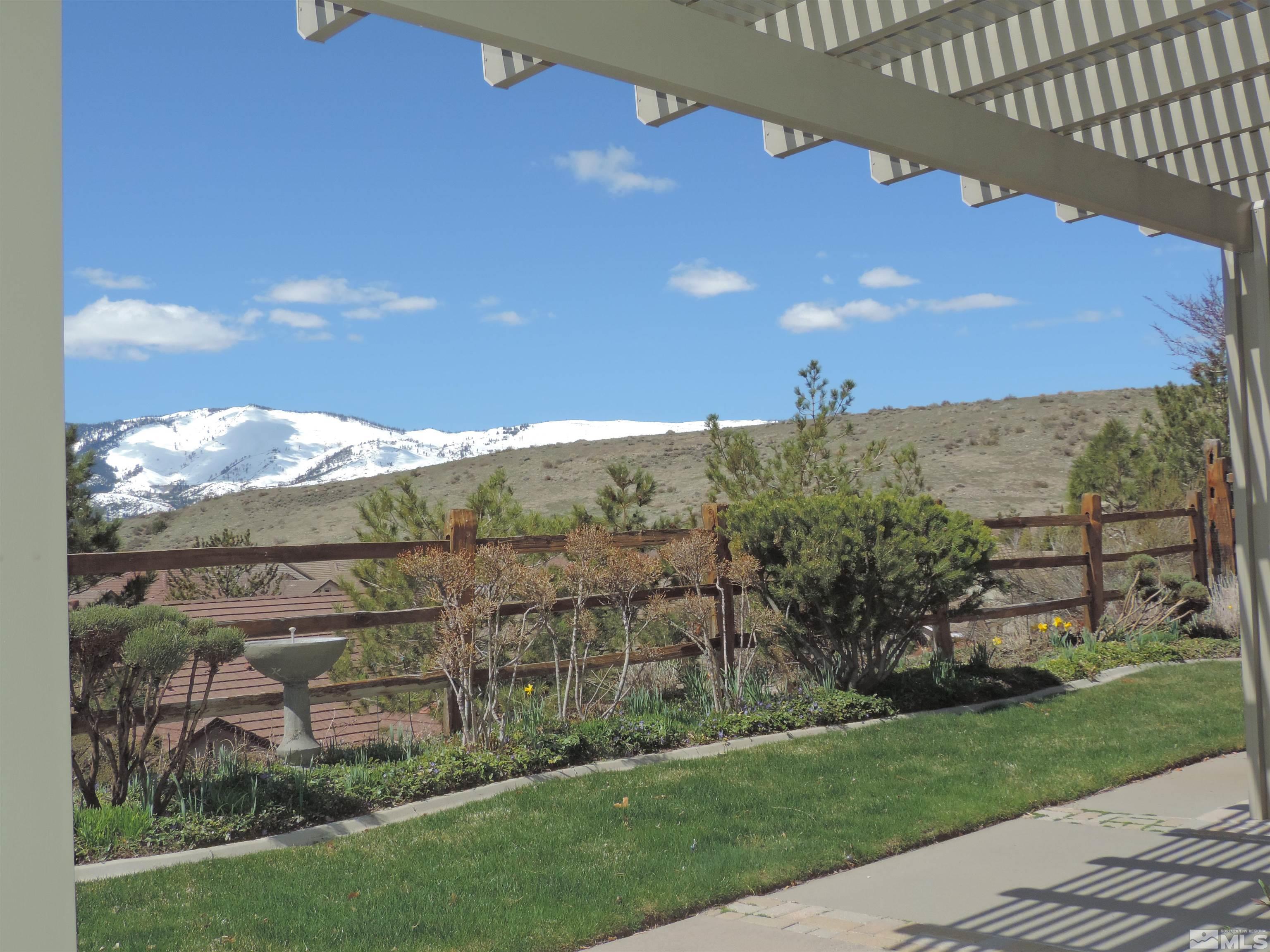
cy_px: 476
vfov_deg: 36.0
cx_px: 635
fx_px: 1468
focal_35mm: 40
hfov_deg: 46.8
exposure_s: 1/2000
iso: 140
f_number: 3.3
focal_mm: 7.1
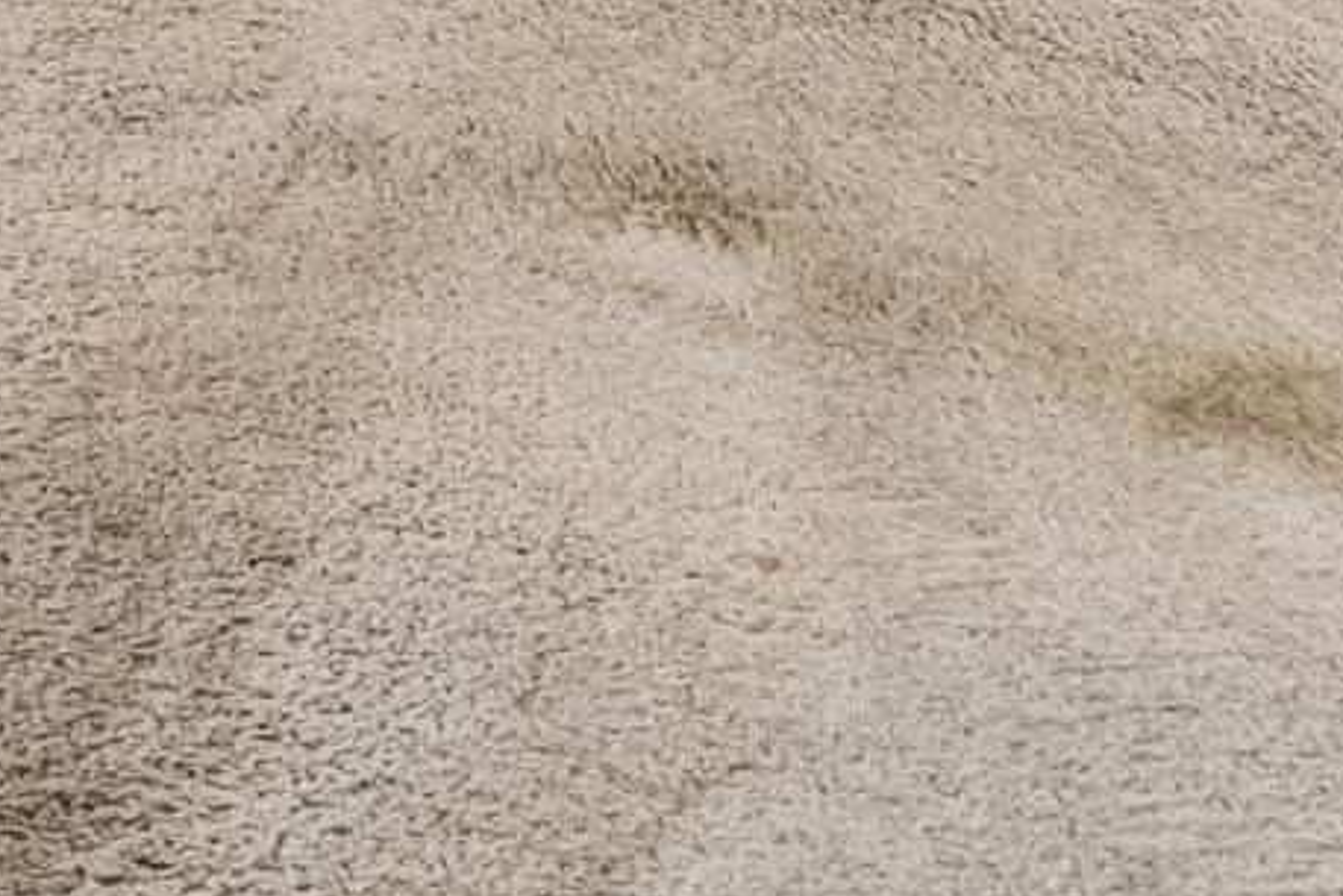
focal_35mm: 126
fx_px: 4702
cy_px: -2497
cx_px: -2045
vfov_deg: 7.8
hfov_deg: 12.3
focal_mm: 16
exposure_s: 1.3
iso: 400
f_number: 13
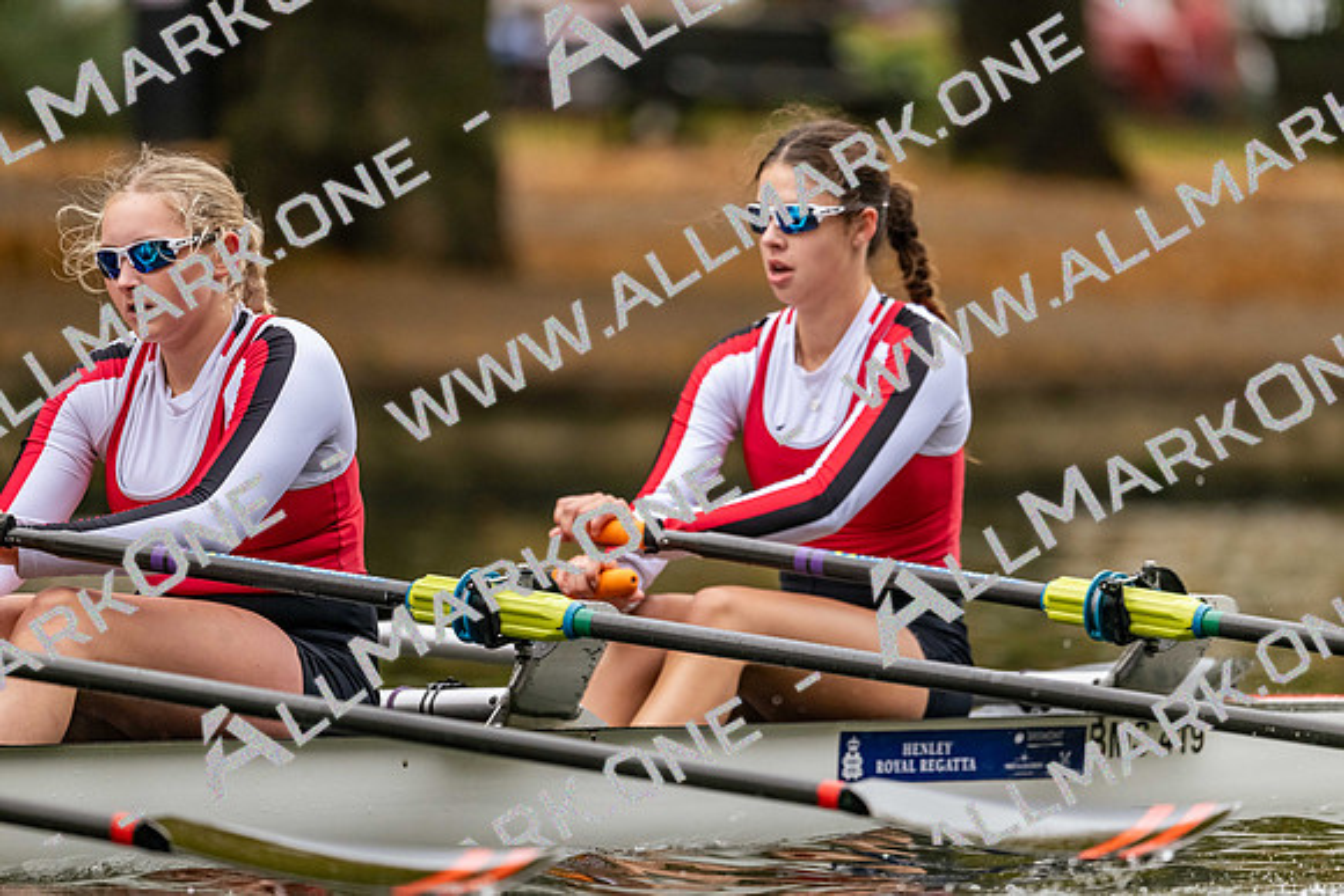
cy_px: 448
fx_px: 14936
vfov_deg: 3.4
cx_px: 672
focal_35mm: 400
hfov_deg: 5.2
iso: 2800
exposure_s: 1/2500
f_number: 4.5
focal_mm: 400
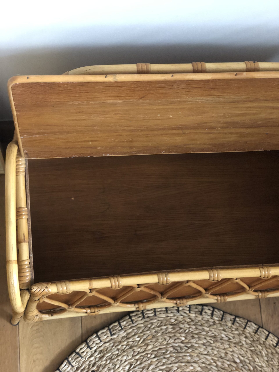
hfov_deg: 28.0
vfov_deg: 36.8
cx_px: 140
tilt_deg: -75.5
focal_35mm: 52
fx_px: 559
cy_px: 186
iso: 160
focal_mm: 6
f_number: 2.4
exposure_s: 1/10
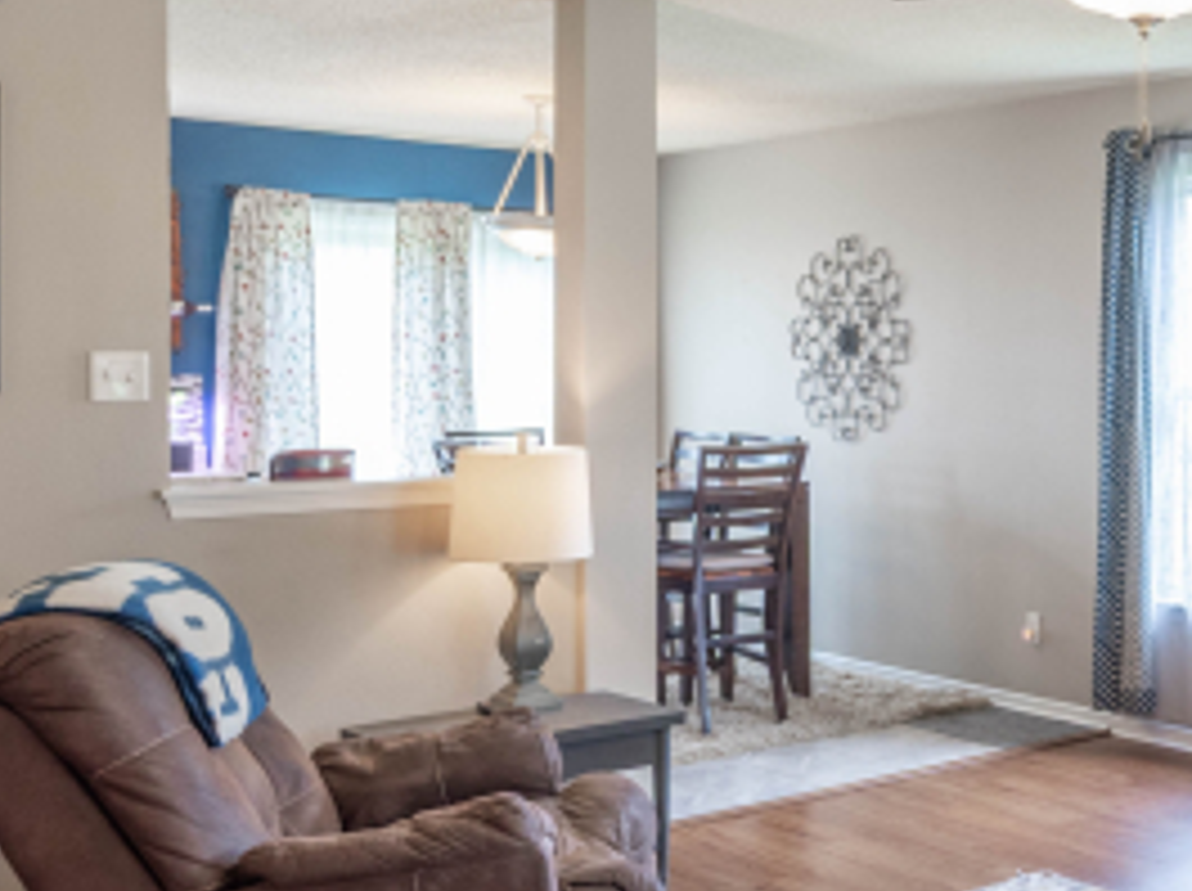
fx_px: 1685
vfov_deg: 29.6
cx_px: 1244
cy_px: 396
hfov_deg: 34.7
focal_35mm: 49
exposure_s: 1/15
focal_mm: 18
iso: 250
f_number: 6.3
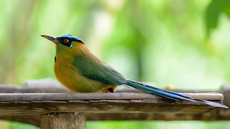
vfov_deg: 2.1
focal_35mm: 565
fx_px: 3445
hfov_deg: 3.8
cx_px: 126
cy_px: 73
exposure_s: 1/160
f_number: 3.2
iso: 8000
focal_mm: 400
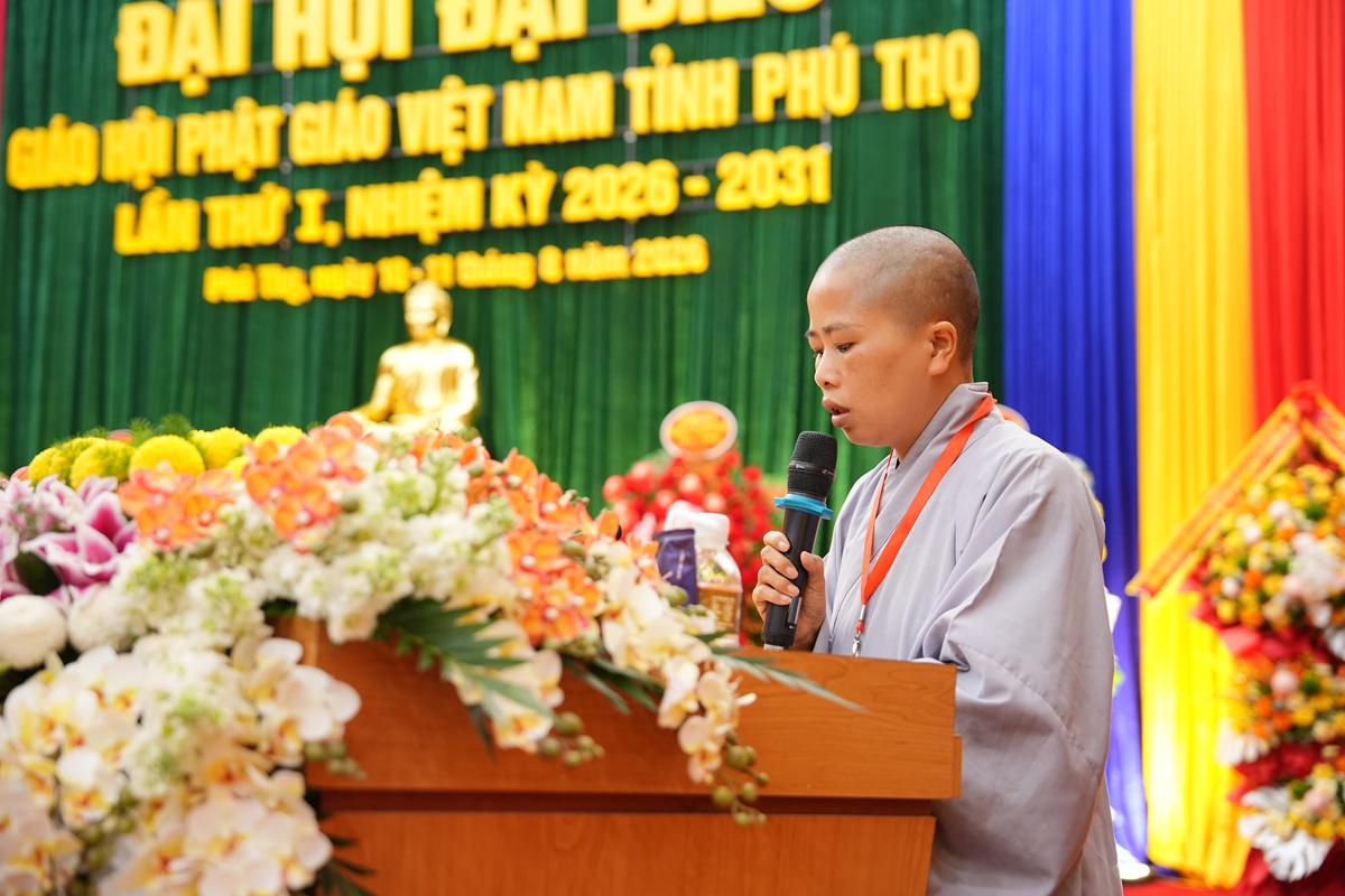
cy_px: 448
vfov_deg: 29.9
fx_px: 1681
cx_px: 672
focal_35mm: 45
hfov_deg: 43.6
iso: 1250
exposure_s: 1/100
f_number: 2.8
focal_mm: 45
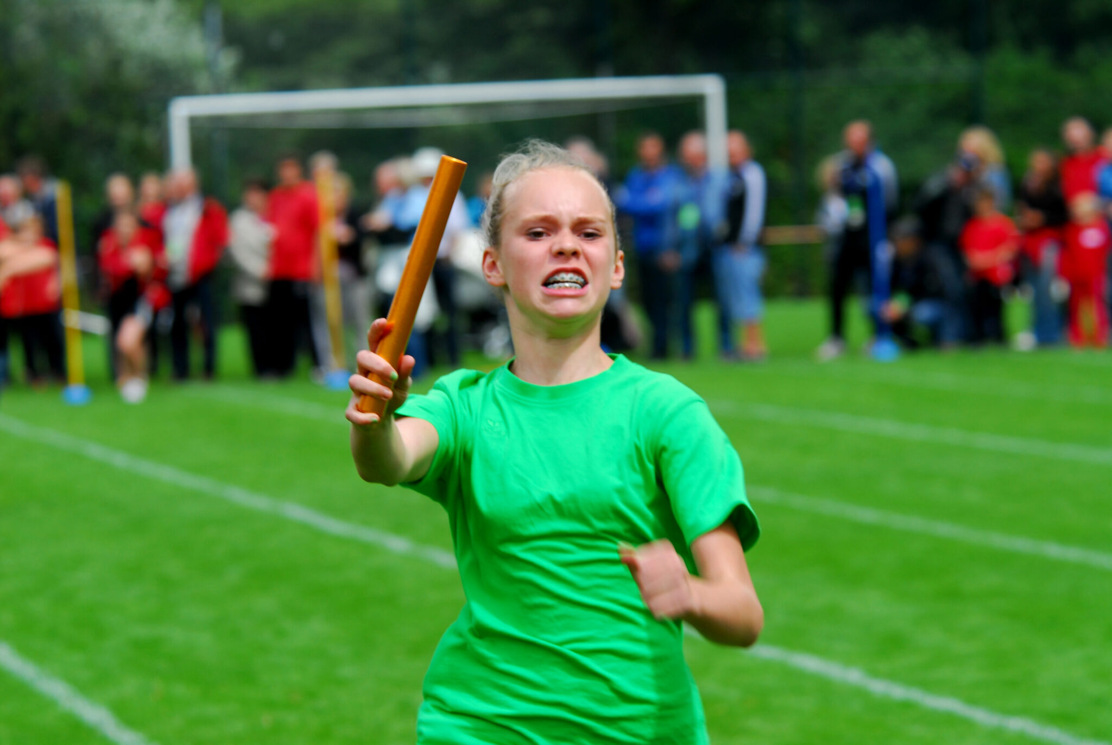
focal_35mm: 218
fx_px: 6726
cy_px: 372
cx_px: 556
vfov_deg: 6.3
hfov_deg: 9.5
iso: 100
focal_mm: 145
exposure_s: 1/200
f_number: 7.1
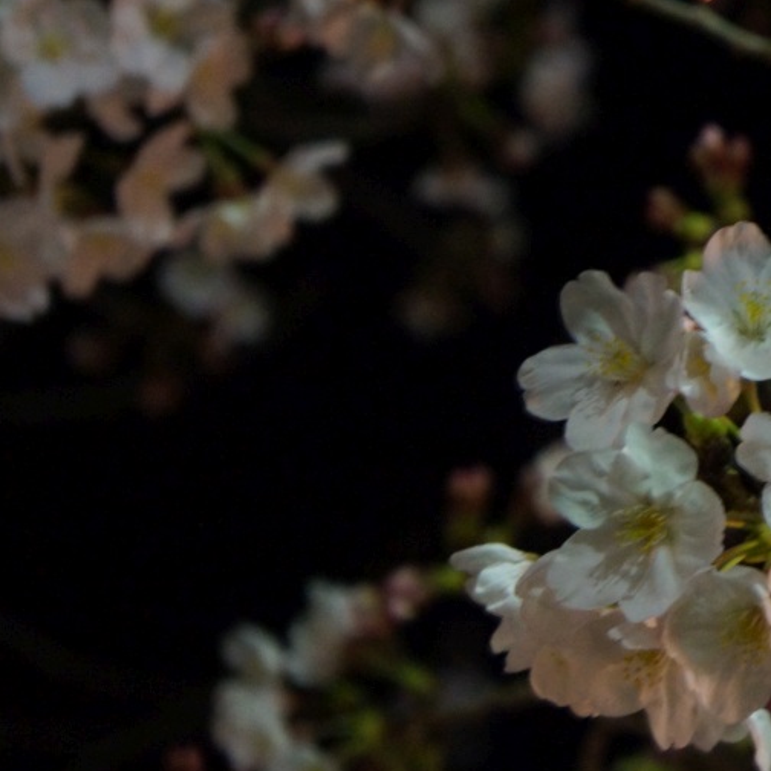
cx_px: 753
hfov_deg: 12.4
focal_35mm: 139
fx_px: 3499
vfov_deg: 12.6
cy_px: 493
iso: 3200
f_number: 5.6
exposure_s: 1/10
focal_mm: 55
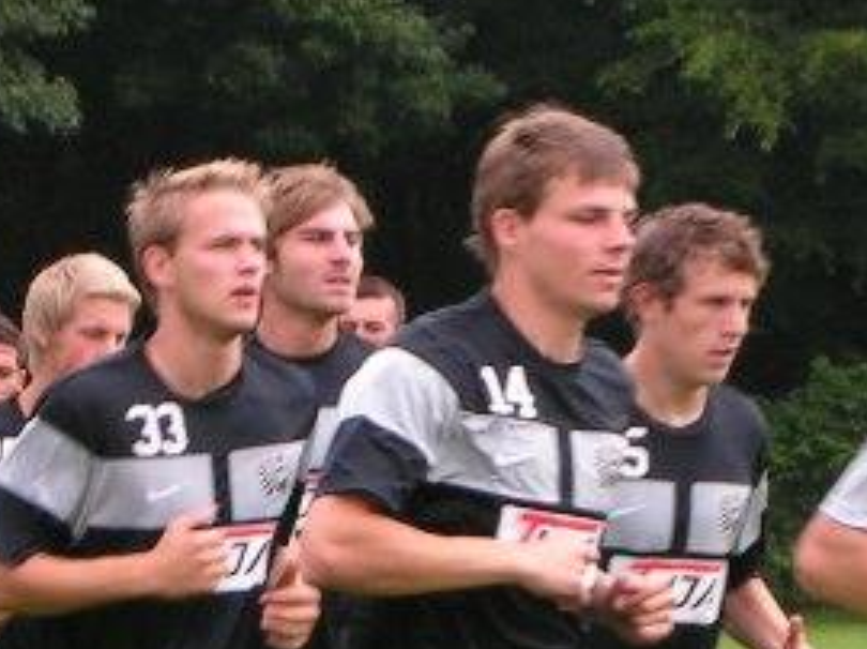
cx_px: 260
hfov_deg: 5.3
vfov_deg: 4.0
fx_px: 9284
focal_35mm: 371
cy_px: 627
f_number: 4.5
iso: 50
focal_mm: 19.1
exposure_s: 1/160
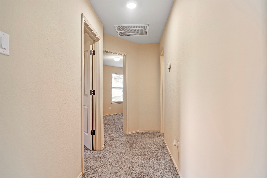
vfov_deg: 67.4
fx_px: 133
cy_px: 89
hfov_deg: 90.0
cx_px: 134
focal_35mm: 18
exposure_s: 1/8
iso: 125
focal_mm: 12
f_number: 3.2
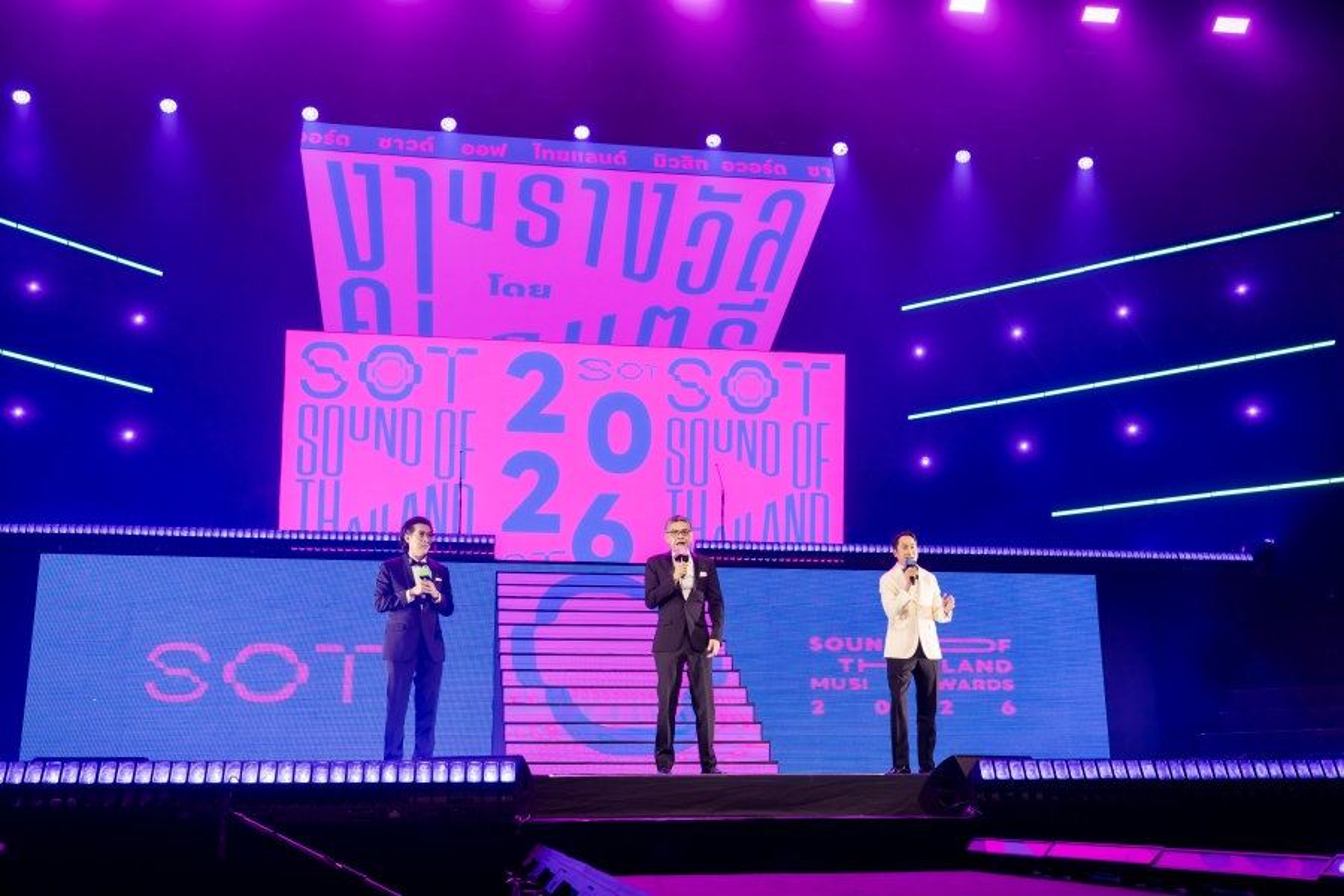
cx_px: 672
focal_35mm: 35
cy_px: 448
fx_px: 1307
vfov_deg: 37.9
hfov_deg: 54.4
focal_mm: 35
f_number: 4
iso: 640
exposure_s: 1/200
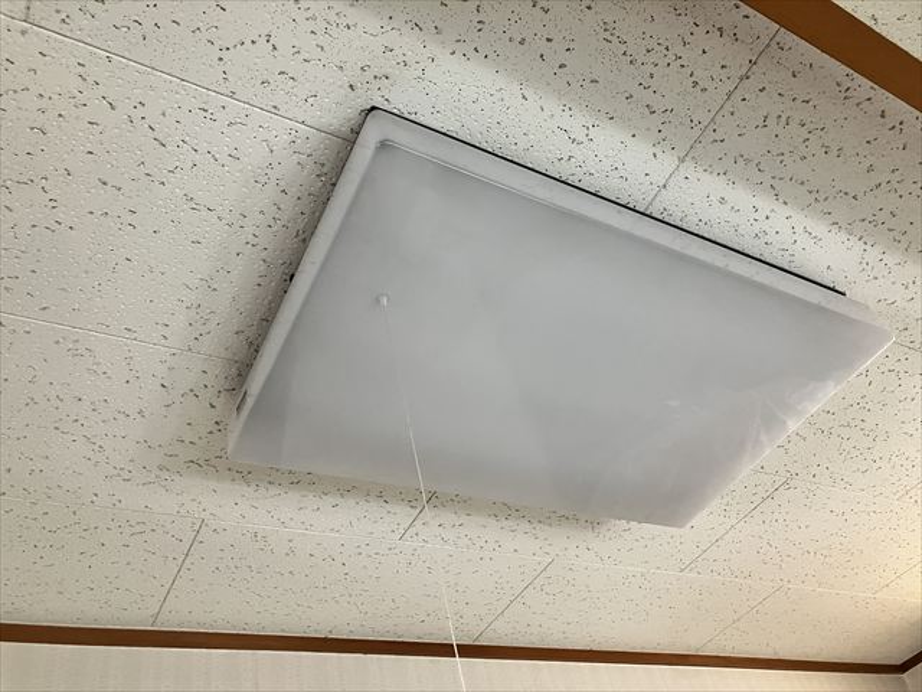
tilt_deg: +45.6
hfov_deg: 63.4
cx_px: 461
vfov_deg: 49.7
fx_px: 746
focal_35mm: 28
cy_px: 346
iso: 320
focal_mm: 3.99
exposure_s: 1/50
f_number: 1.8
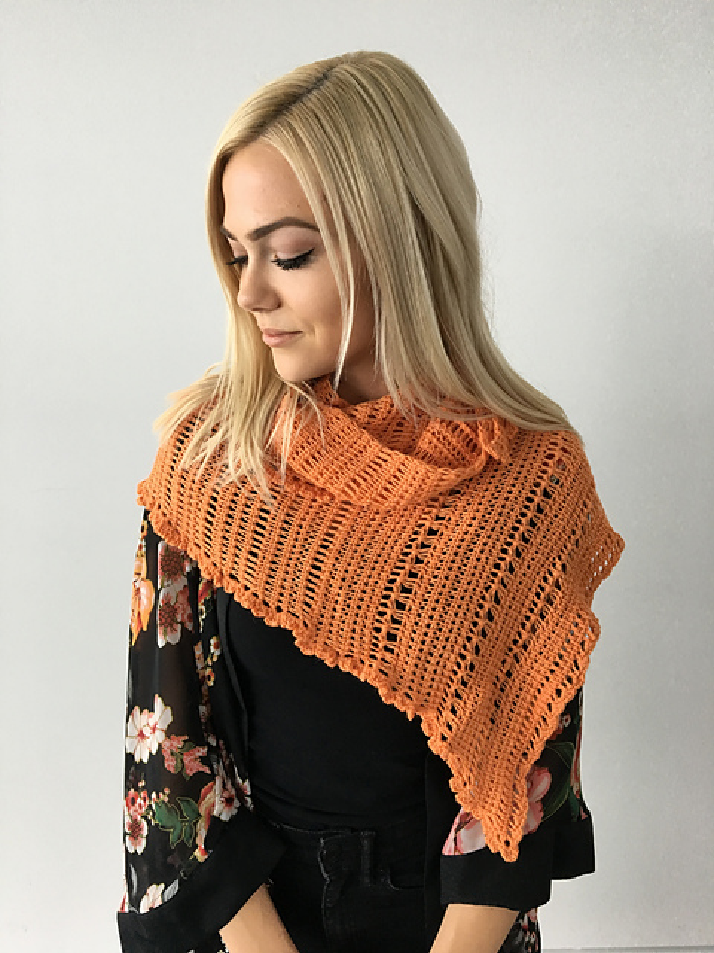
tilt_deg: -13.4
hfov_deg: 48.2
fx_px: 798
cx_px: 357
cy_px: 476
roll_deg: -1.3
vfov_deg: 61.7
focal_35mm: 29
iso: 40
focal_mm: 4.15
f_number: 2.2
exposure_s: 1/30
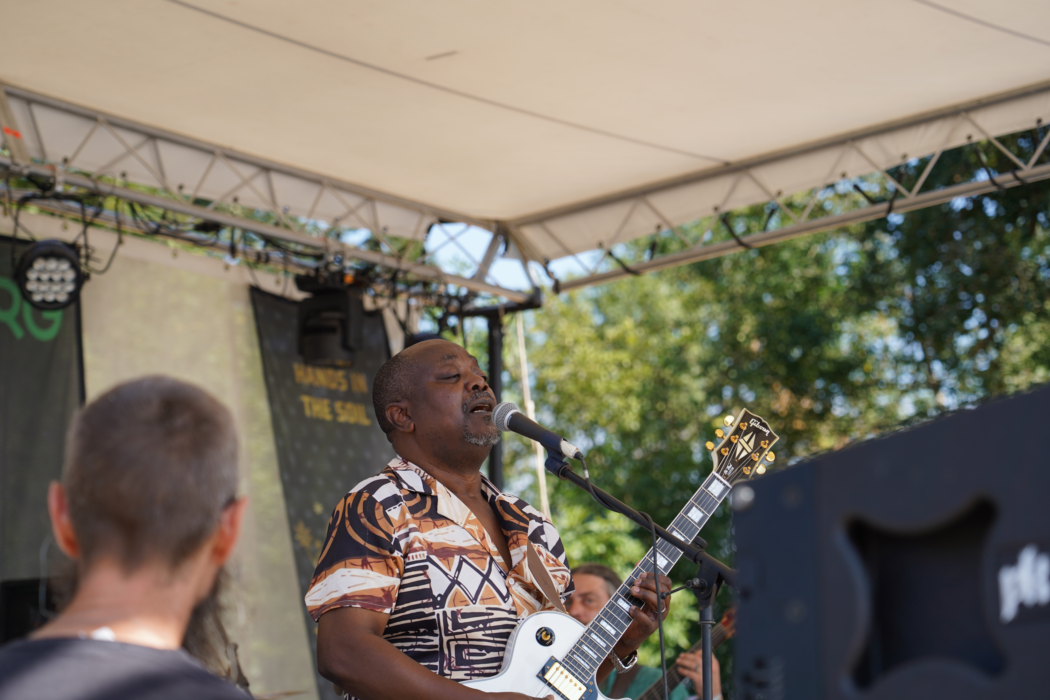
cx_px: 525
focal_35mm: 105
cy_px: 350
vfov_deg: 13.0
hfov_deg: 19.5
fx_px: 3062
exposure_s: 1/200
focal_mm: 105
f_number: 5
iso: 100
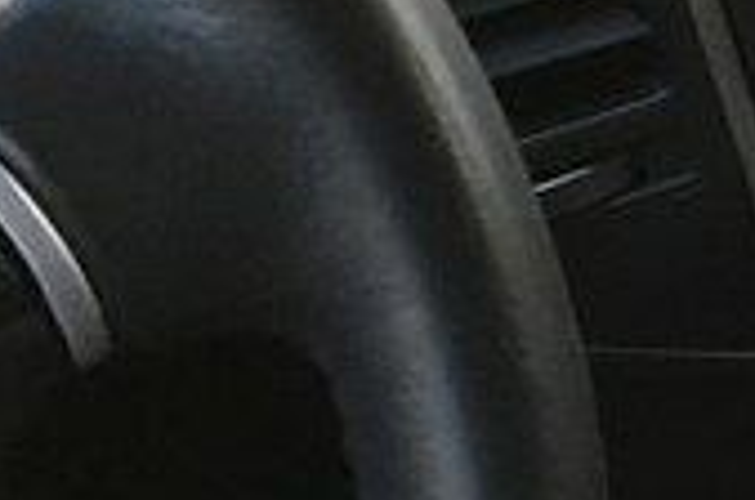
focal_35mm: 118
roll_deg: -4.5
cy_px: -208
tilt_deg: -27.3
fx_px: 2470
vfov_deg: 11.2
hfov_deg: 15.0
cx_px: 1389
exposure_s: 1/33
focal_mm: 4.15
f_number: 2.2
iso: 125
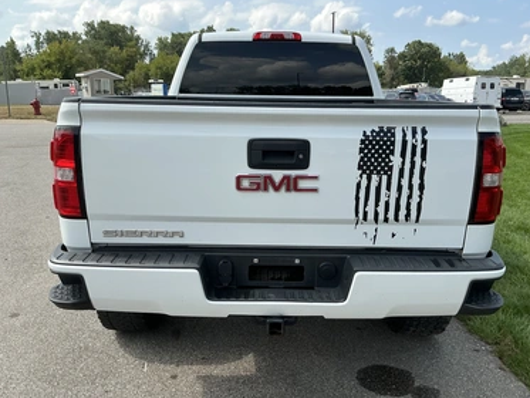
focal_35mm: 30
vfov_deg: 46.8
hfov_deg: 59.9
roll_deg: -0.1
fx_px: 459
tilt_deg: -12.4
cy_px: 195
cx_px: 273
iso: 25
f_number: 1.8
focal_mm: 3
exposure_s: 1/1577
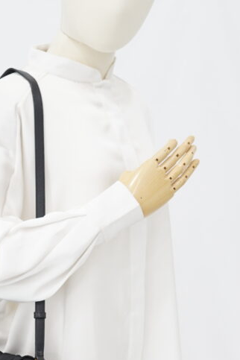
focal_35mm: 106
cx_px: 13
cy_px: 340
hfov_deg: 12.8
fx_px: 1060
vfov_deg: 18.9
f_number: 6.3
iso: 640
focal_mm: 50
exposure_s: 1/8
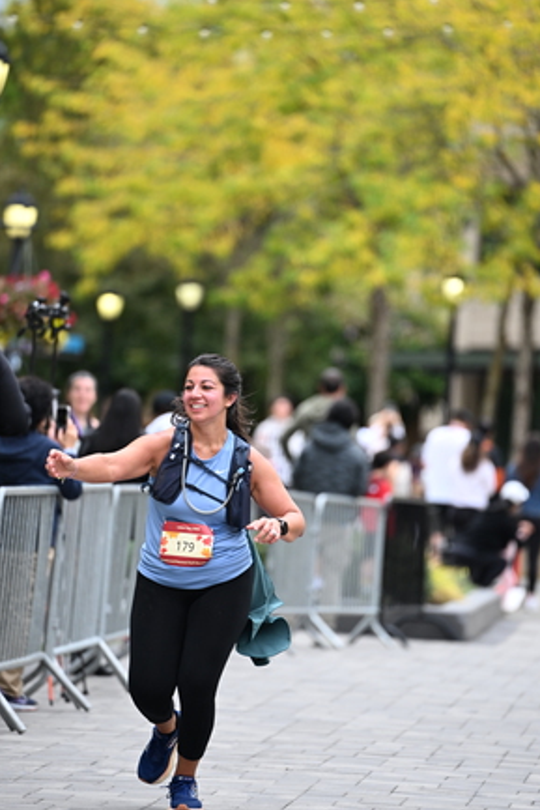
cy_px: 413
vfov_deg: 8.1
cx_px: 234
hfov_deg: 5.4
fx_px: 5710
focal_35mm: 254
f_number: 2.8
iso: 640
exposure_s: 1/2000
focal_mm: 200
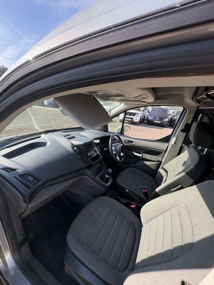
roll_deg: -9.2
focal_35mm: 14
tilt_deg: -27.5
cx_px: 107
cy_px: 142
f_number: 2.2
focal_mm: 2.22
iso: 64
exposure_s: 1/298
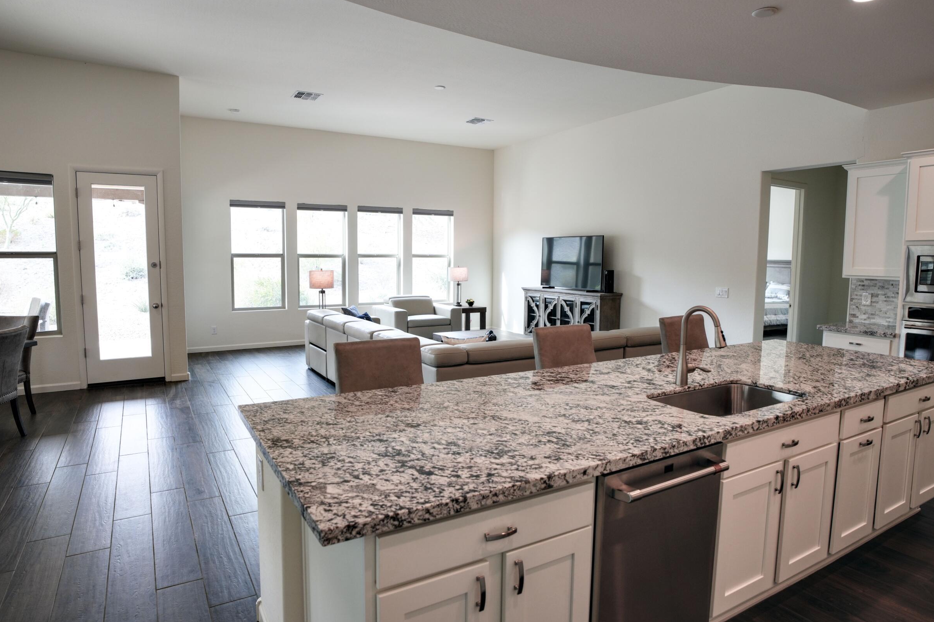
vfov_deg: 61.9
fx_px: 519
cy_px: 306
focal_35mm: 20
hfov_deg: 84.0
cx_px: 458
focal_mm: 16
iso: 250
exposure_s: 1/60
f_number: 4
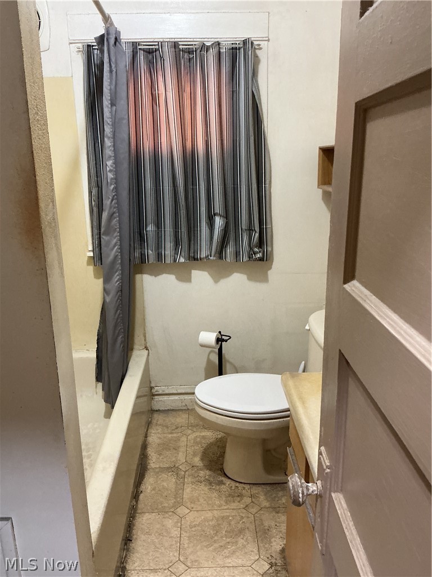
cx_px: 216
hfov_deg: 48.2
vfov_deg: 61.7
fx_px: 483
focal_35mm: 29
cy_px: 288
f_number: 1.8
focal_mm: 3
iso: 200
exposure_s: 1/60
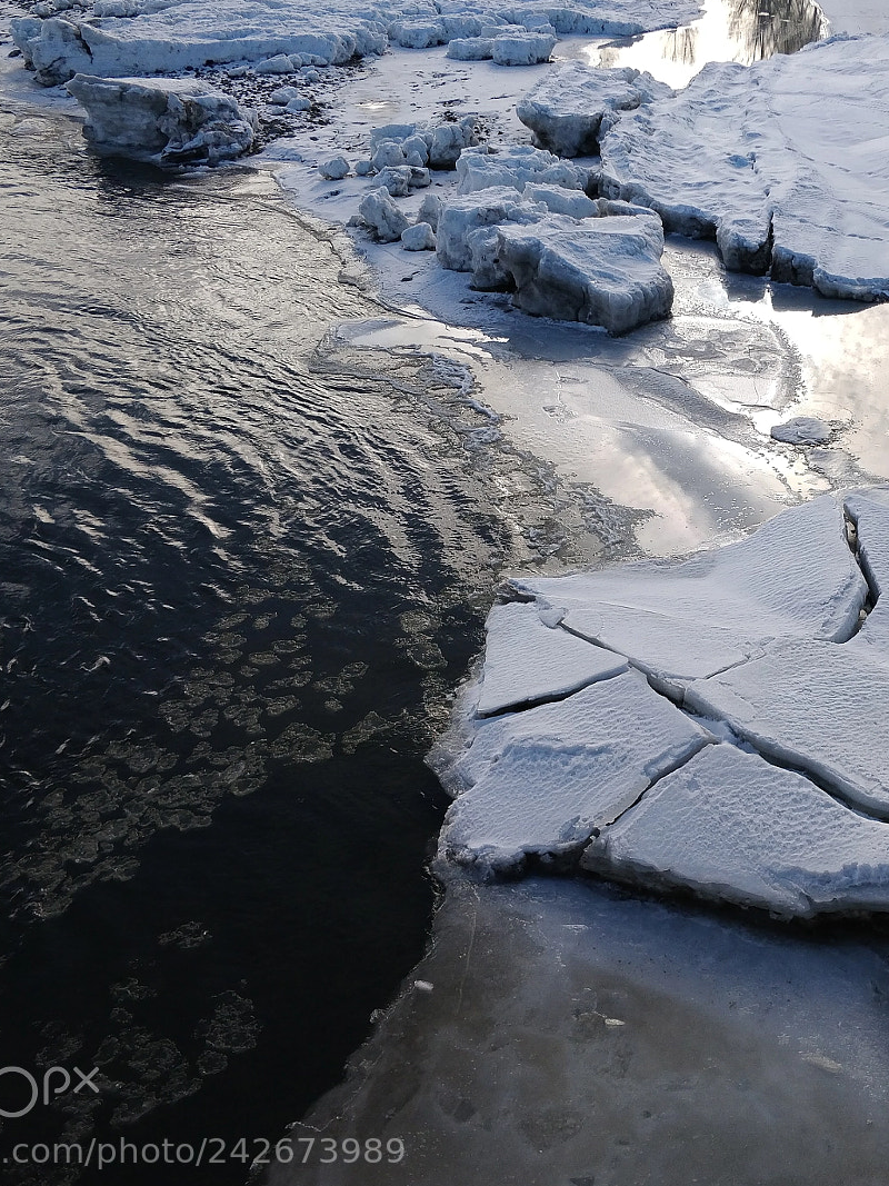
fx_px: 1233
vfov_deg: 51.3
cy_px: 571
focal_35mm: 36
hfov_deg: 38.2
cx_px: 712
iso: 125
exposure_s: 1/1463
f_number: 1.7
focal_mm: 4.1
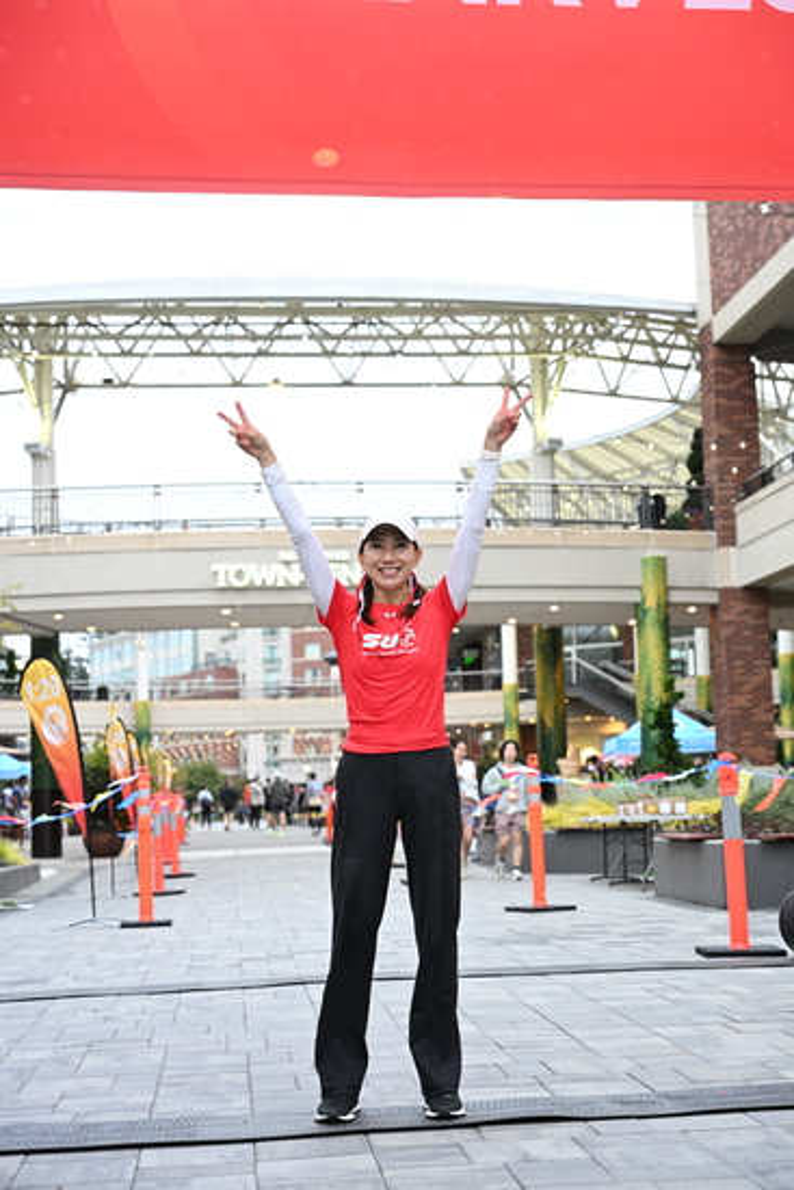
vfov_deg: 38.2
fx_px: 1719
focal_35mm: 52
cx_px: 397
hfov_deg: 26.0
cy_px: 595
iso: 3200
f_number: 4
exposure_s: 1/400
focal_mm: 52
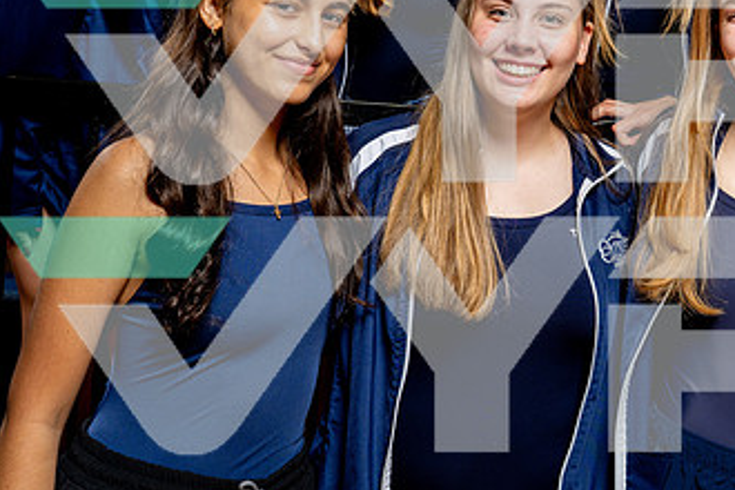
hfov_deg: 33.6
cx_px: 572
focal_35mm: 58
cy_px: 66
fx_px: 1184
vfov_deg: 22.9
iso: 320
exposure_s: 1/250
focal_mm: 33
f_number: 8
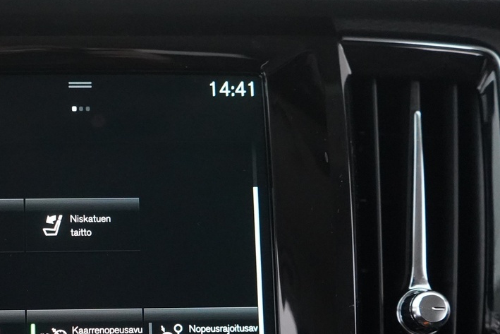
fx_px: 889
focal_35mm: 64
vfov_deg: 20.7
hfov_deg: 30.4
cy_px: 316
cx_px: 80
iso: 8000
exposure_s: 1/60
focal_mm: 28
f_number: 3.5
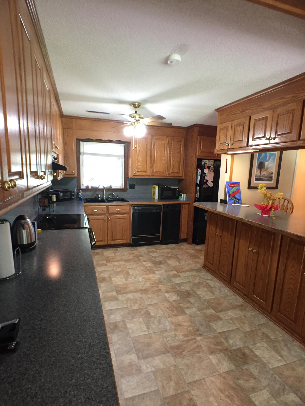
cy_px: 203
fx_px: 341
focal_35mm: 29
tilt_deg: -9.5
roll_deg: -2.0
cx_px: 152
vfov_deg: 61.7
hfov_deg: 48.2
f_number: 2.2
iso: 200
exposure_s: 1/30
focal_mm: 4.15
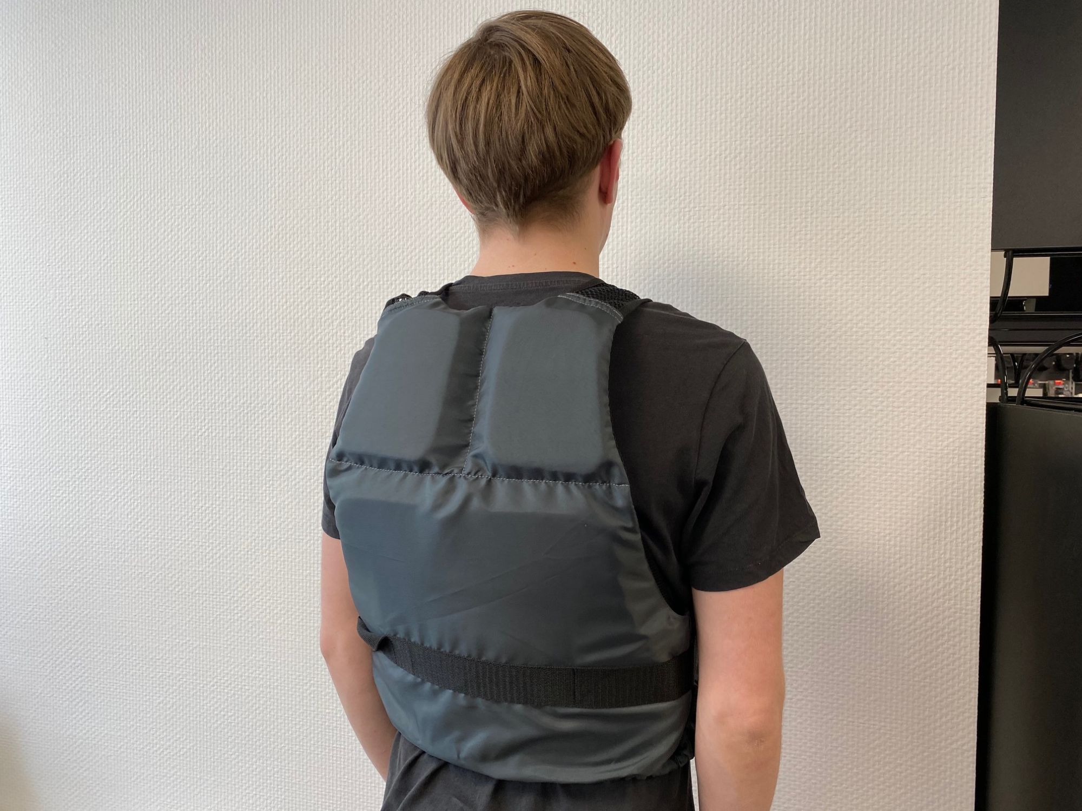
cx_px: 541
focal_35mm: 26
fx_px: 813
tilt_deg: -2.1
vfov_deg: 53.1
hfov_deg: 67.3
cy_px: 406
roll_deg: -0.9
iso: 64
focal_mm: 4.25
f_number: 1.8
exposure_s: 1/100
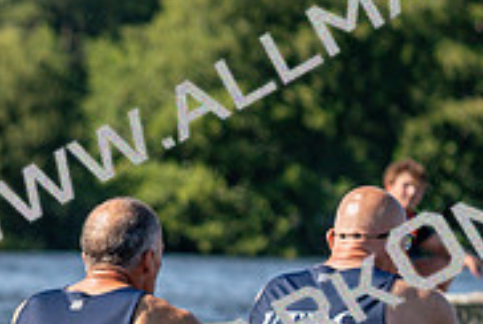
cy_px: 309
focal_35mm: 636
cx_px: -271
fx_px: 8547
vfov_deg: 2.2
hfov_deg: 3.2
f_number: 5.6
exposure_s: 1/1600
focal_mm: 200
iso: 320
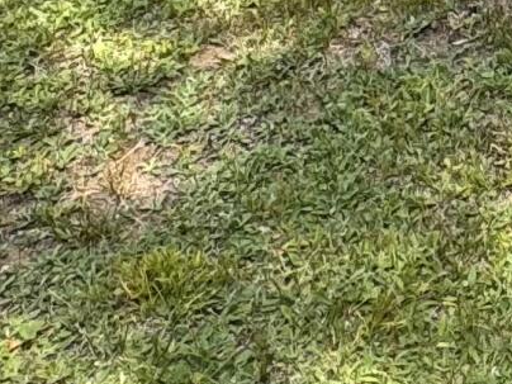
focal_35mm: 104
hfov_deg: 17.1
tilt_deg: -5.3
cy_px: -605
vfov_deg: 11.3
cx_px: 764
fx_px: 1538
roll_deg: +2.1
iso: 40
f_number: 2.2
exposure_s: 1/288
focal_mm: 2.22
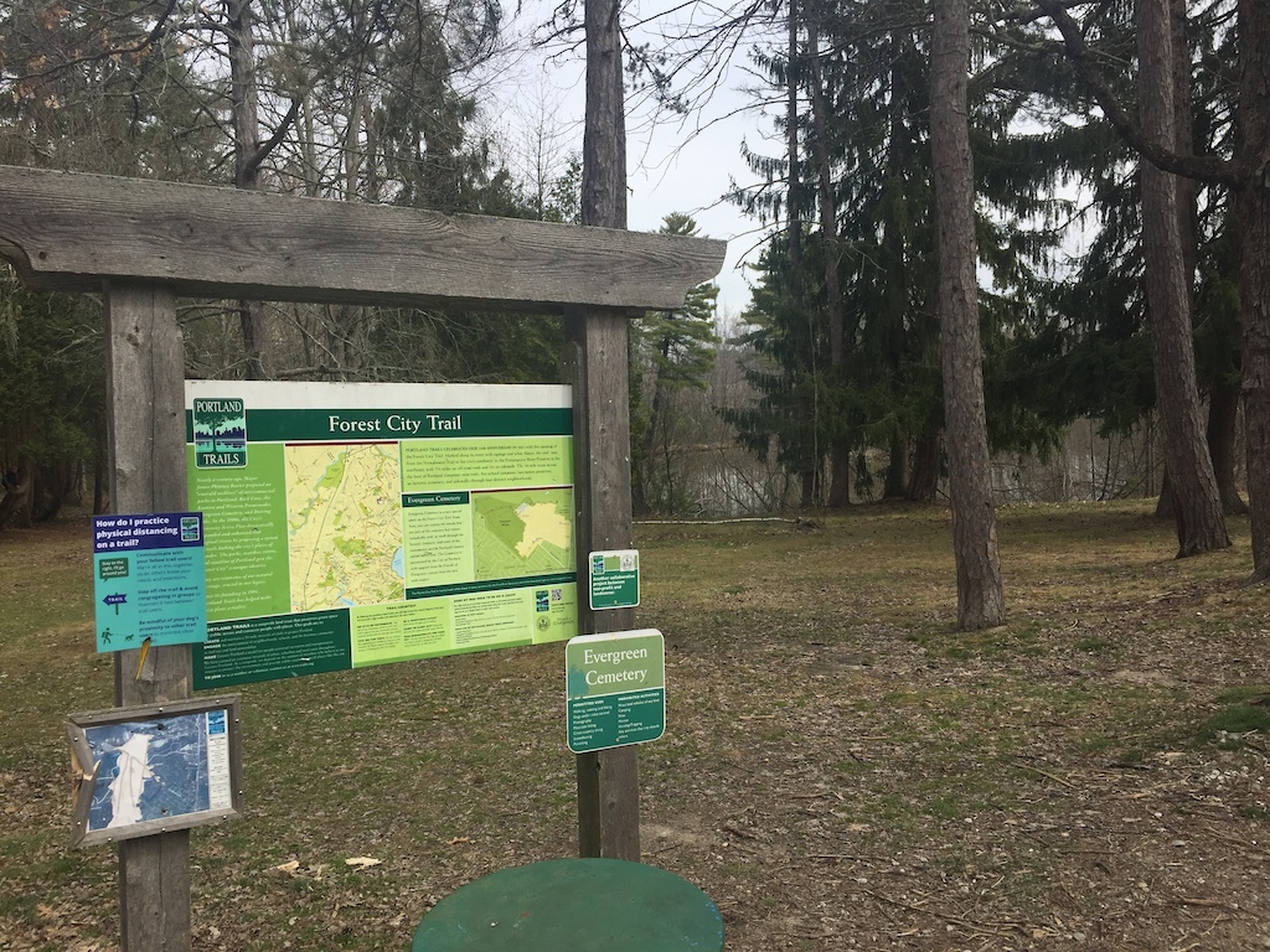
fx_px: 1064
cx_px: 635
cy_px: 476
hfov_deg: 61.7
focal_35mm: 29
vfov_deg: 48.2
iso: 32
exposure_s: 1/1276
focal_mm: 4.15
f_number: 2.2
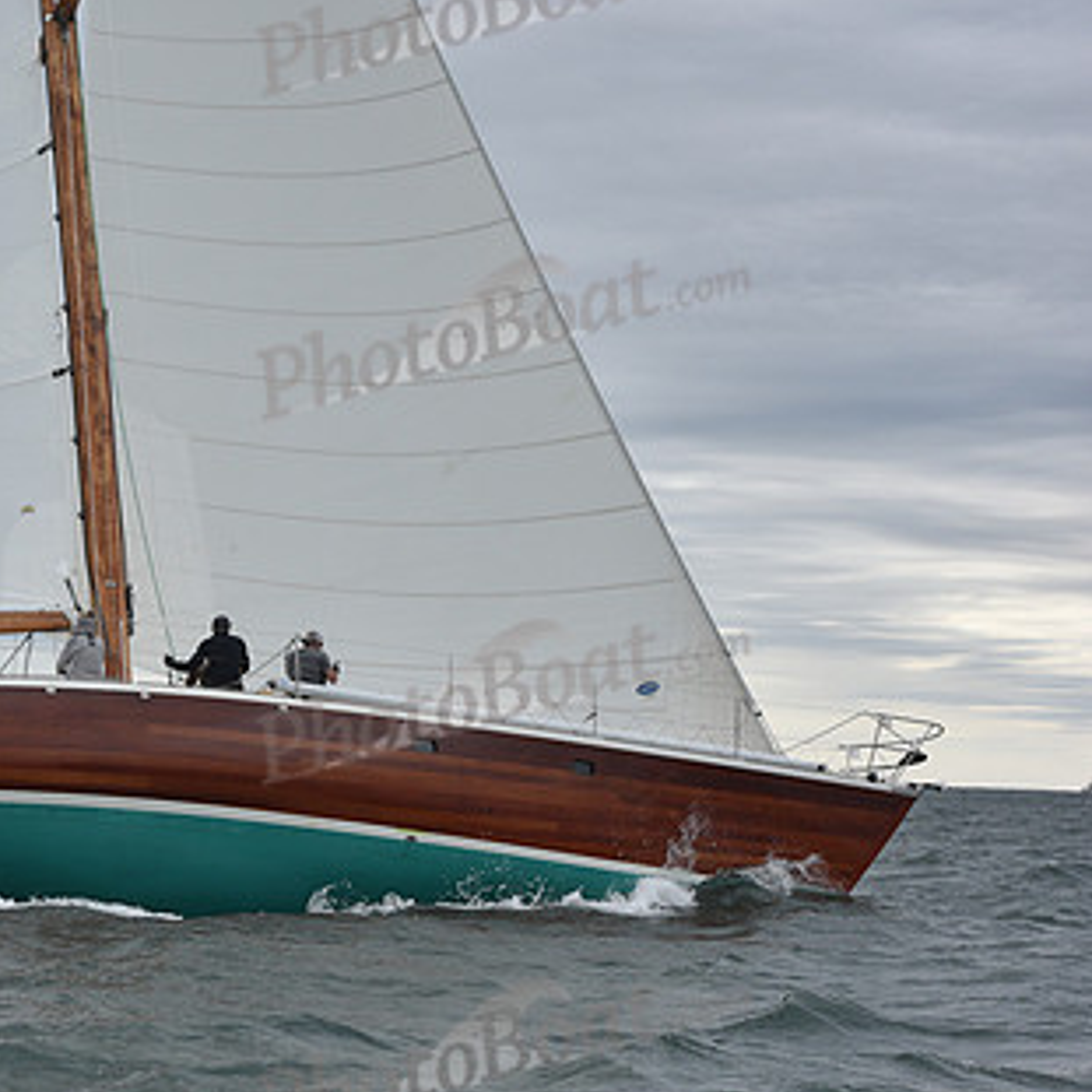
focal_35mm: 111
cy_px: 560
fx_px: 3962
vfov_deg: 15.7
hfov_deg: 15.5
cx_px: 77
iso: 320
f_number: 8
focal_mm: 70
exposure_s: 1/1000
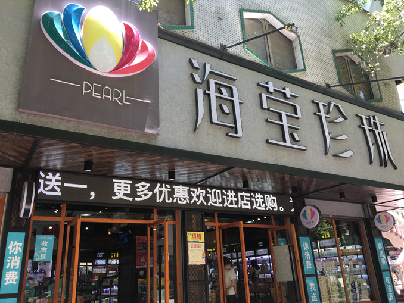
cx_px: 202
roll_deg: +3.5
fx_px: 339
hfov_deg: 61.6
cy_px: 152
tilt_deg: +20.7
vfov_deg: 48.3
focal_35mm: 29
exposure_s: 1/100
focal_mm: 4.15
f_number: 2.2
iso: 25
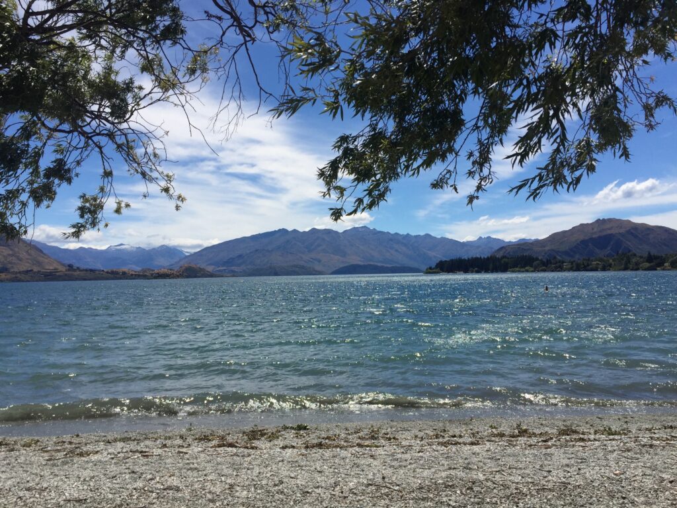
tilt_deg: +2.4
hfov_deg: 61.7
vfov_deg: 48.2
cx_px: 338
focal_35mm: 29
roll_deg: +0.5
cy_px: 254
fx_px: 567
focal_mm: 4.15
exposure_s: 1/4950
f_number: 2.2
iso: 32
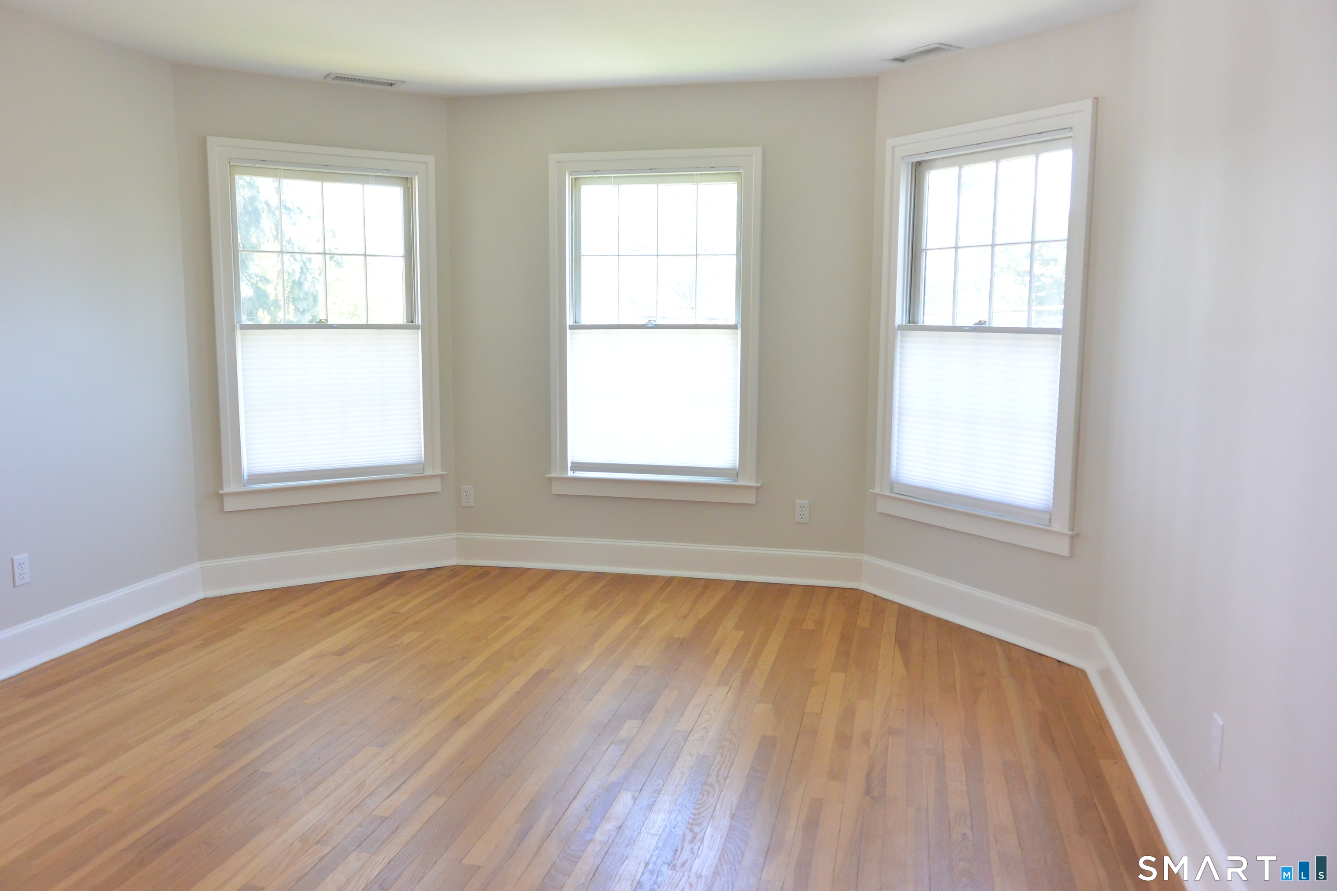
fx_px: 1003
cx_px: 668
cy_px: 446
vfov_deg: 47.9
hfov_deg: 67.4
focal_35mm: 27
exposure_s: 1/80
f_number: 3.5
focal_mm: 10
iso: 400
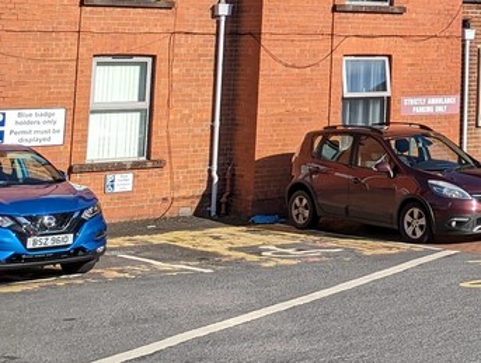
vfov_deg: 15.6
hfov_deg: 19.8
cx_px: 644
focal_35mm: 90
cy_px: -116
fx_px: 1254
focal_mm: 6.81
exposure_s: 1/2137
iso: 39
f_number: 1.85
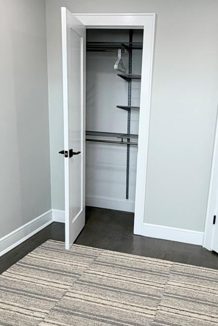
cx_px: 145
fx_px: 318
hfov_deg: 37.4
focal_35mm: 35
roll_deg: -2.7
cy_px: 192
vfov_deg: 54.1
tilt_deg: -14.6
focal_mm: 2.22
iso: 125
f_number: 2.2
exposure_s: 1/120
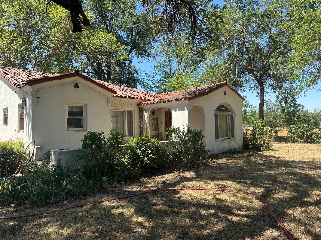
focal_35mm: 24
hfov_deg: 71.6
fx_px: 223
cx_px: 160
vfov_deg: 56.8
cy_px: 120
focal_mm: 6.86
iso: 80
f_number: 1.78
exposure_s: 1/1357
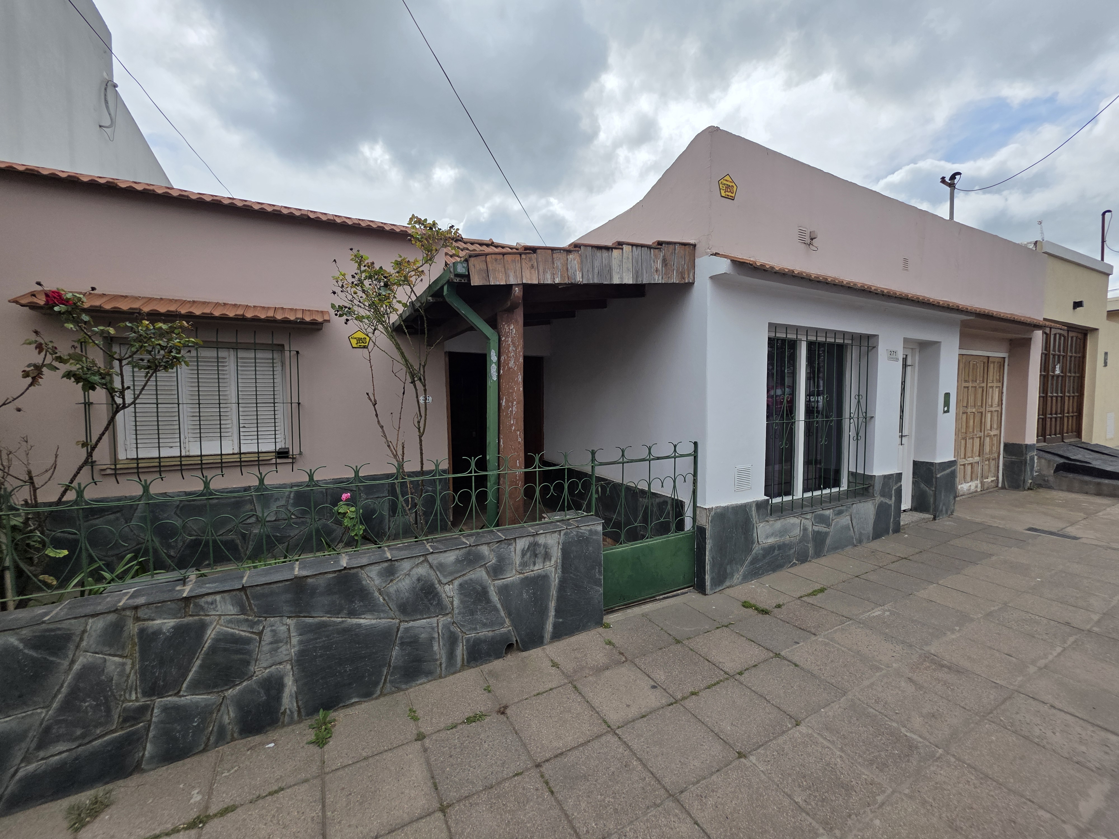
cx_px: 560
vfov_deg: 89.9
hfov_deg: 106.2
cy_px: 420
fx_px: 420
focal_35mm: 13
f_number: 1.9
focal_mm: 2.2
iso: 40
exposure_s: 1/1824
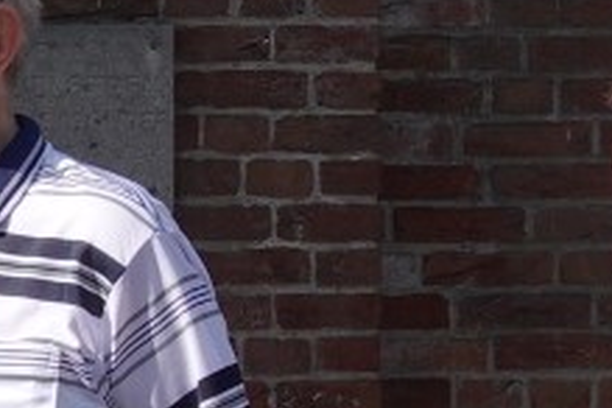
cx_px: -1439
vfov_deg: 4.2
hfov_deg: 5.8
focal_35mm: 326
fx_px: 5542
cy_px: 489
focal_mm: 16.31
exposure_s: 1/800
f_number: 4
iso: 100
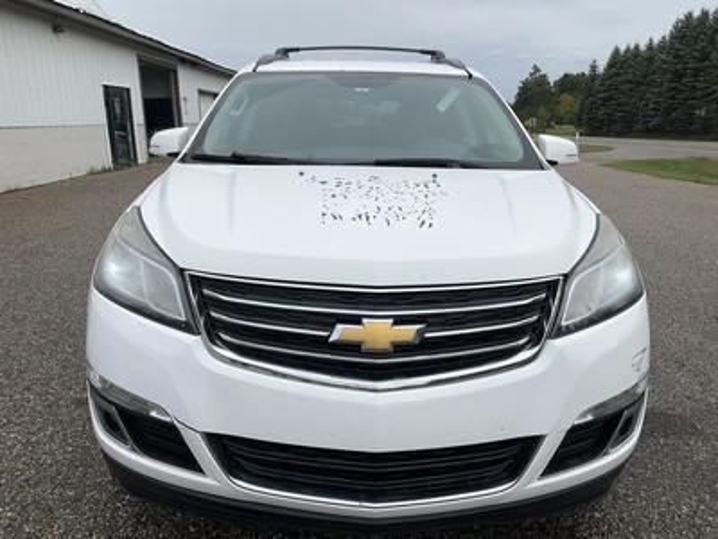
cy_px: 270
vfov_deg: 48.2
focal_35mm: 29
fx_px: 602
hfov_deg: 61.7
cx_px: 359
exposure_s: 1/1984
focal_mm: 3
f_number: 1.8
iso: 25
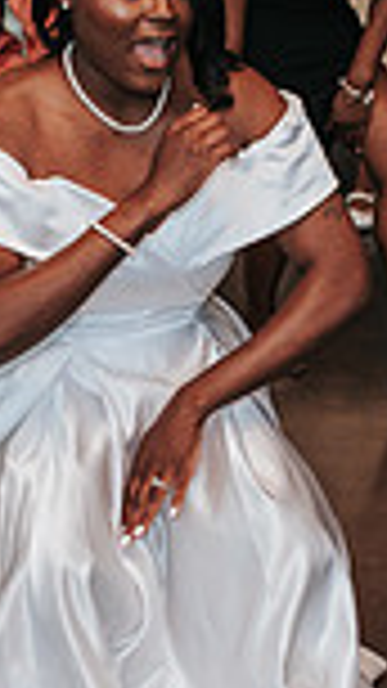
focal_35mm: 141
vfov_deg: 15.2
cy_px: 304
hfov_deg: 8.6
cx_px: 153
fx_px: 2574
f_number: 2.8
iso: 450
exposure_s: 1/160
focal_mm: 35
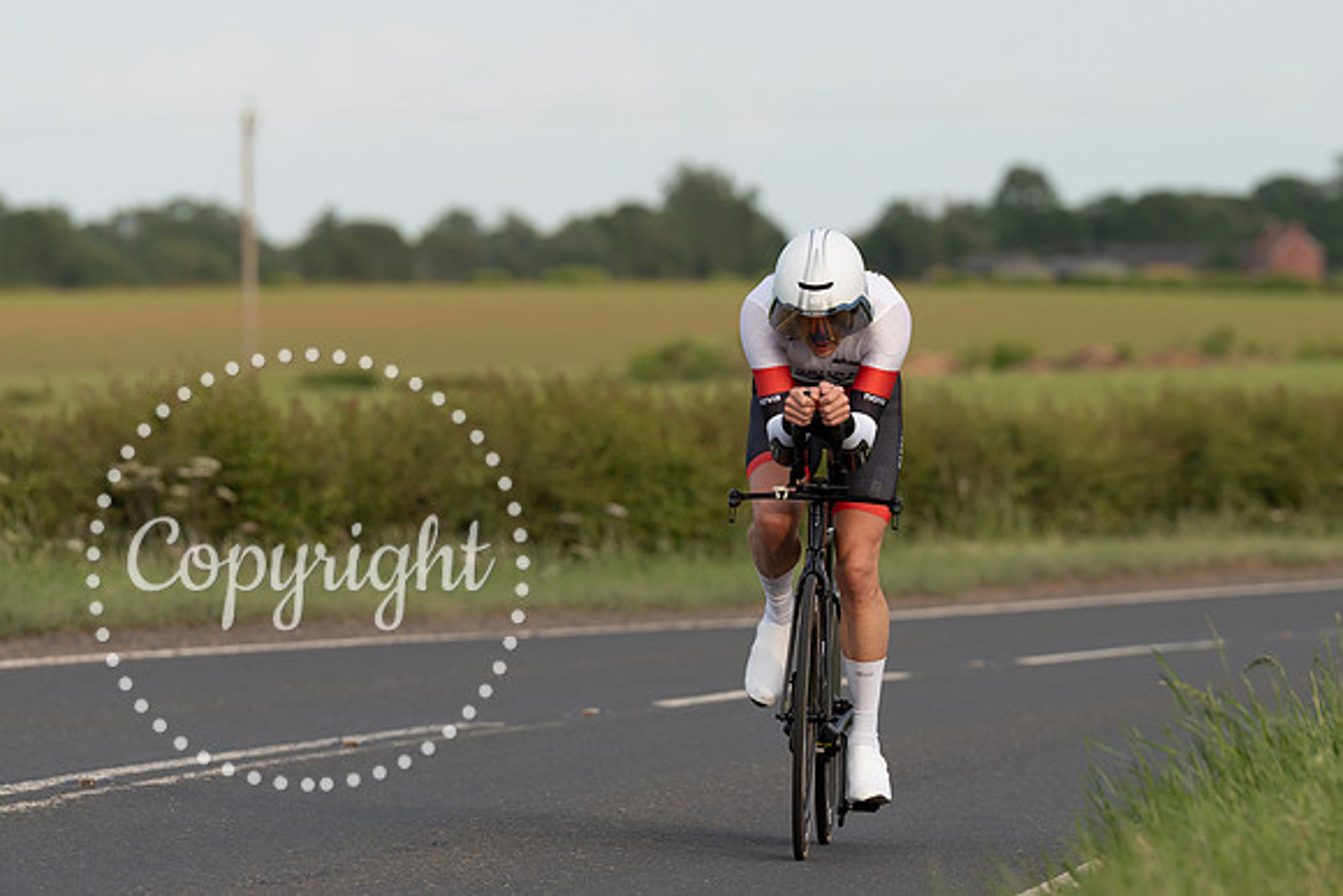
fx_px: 12096
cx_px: 815
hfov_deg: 6.4
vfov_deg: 4.2
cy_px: 468
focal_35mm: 324
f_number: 4
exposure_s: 1/1000
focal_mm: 185
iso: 250
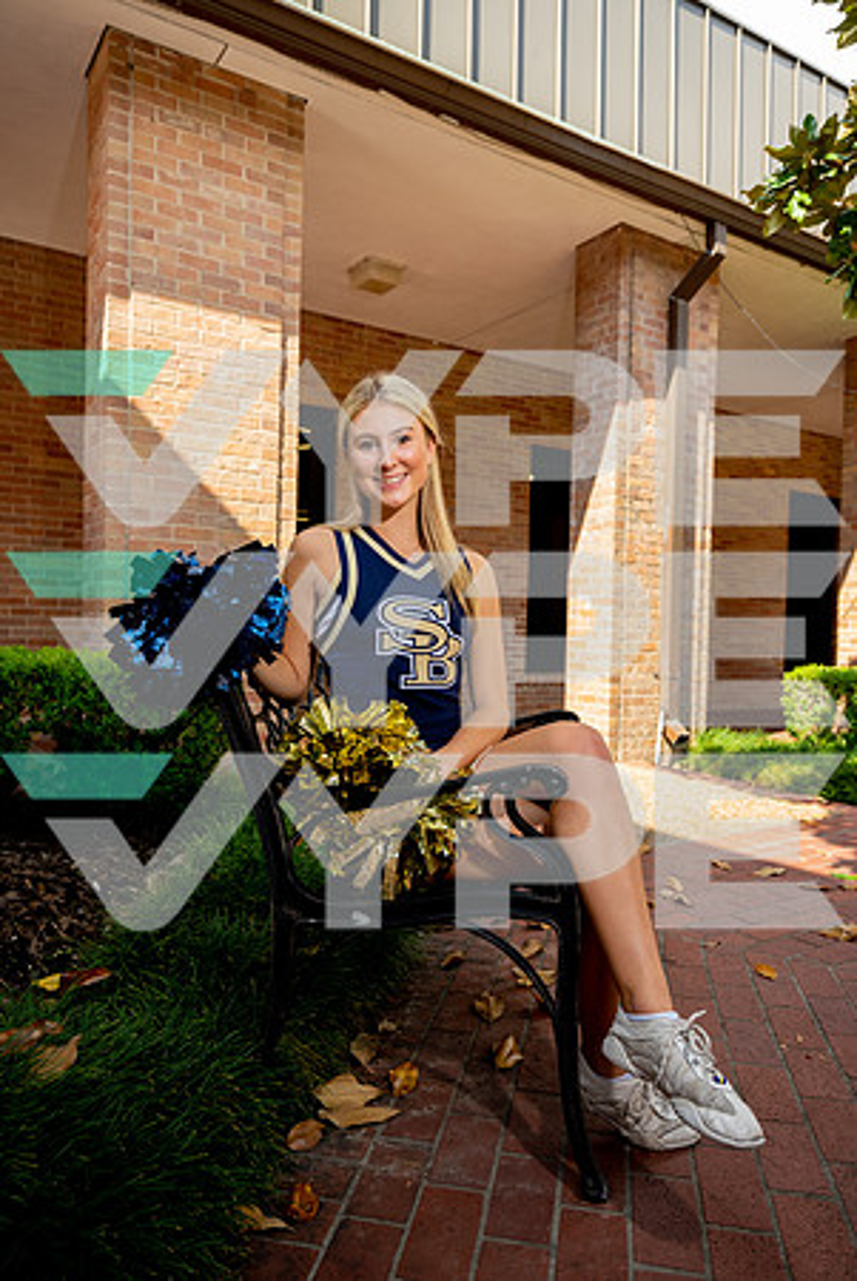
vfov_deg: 73.7
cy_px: 640
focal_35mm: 24
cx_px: 428
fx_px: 855
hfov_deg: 53.2
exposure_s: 1/320
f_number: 4.5
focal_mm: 24
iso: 250
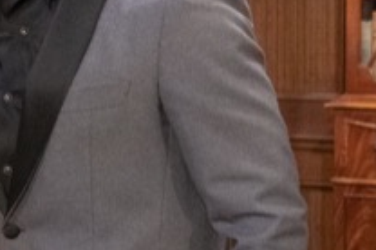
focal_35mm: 154
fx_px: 1606
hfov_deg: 12.8
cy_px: 142
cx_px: -155
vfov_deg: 8.9
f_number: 5.6
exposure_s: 1/200
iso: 12800
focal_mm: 40
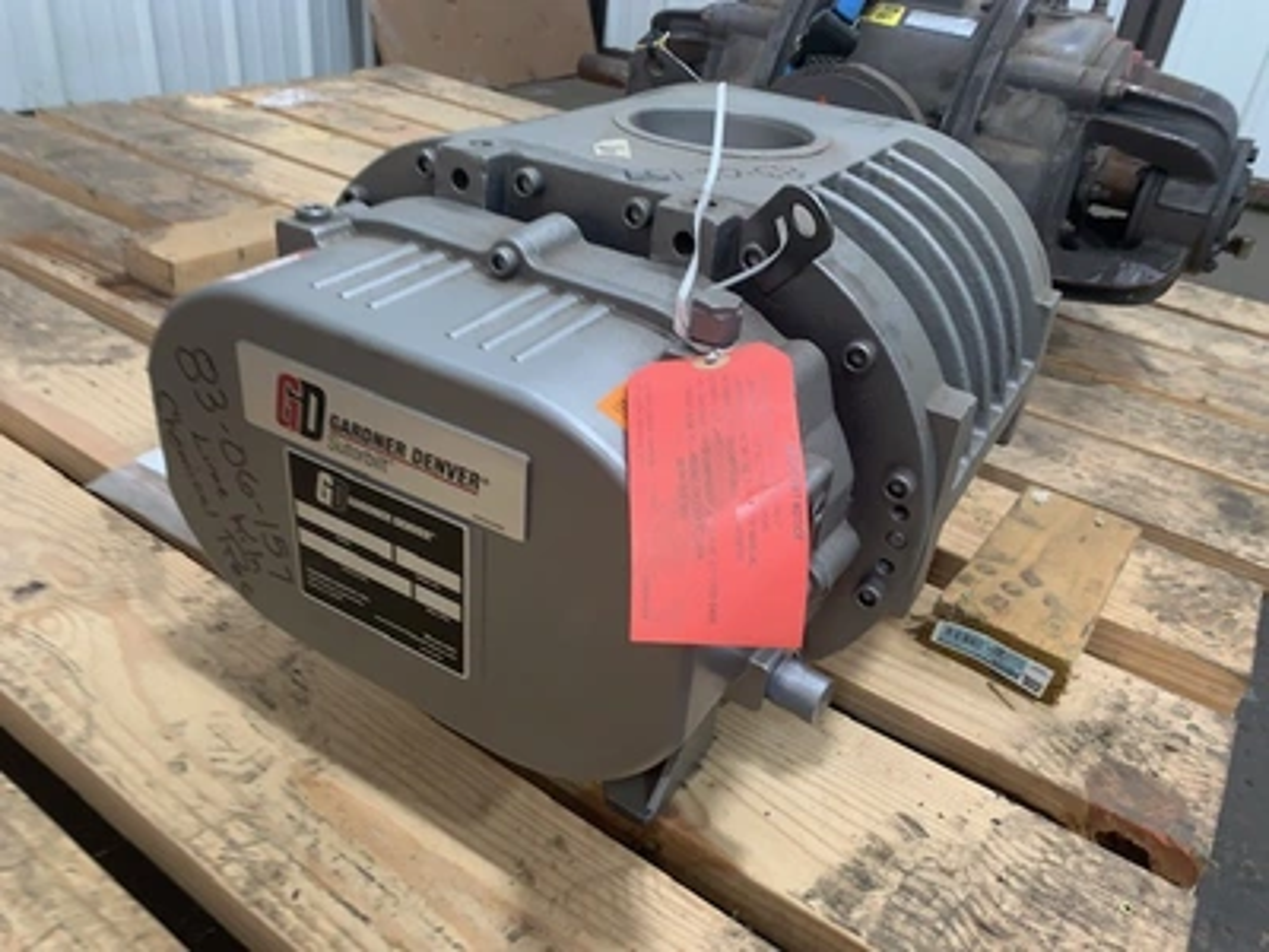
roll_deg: -5.8
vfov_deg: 53.1
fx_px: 953
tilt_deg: -31.0
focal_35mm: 26
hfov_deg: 67.3
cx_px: 634
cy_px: 476
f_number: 1.8
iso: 100
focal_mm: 4.25
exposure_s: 1/60
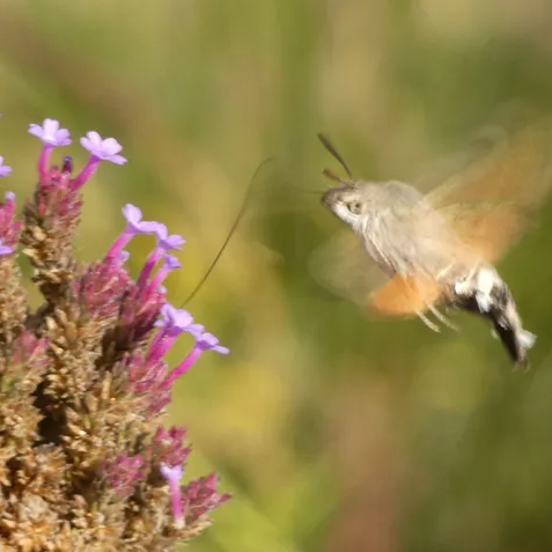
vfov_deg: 5.1
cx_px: 316
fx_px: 6224
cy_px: 277
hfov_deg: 5.1
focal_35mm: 345
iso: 100
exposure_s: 1/80
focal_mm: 52.2
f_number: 5.5
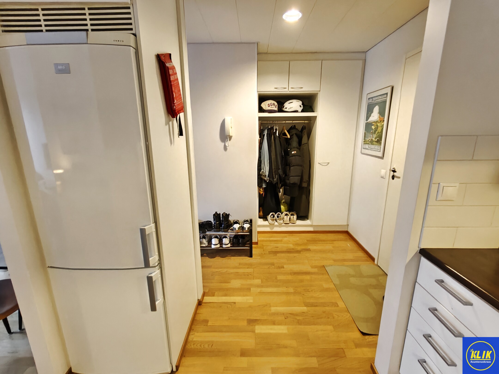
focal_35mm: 16
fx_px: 231
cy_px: 187
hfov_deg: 94.5
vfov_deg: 78.1
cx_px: 250
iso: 1000
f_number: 2.2
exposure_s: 1/30
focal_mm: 1.68
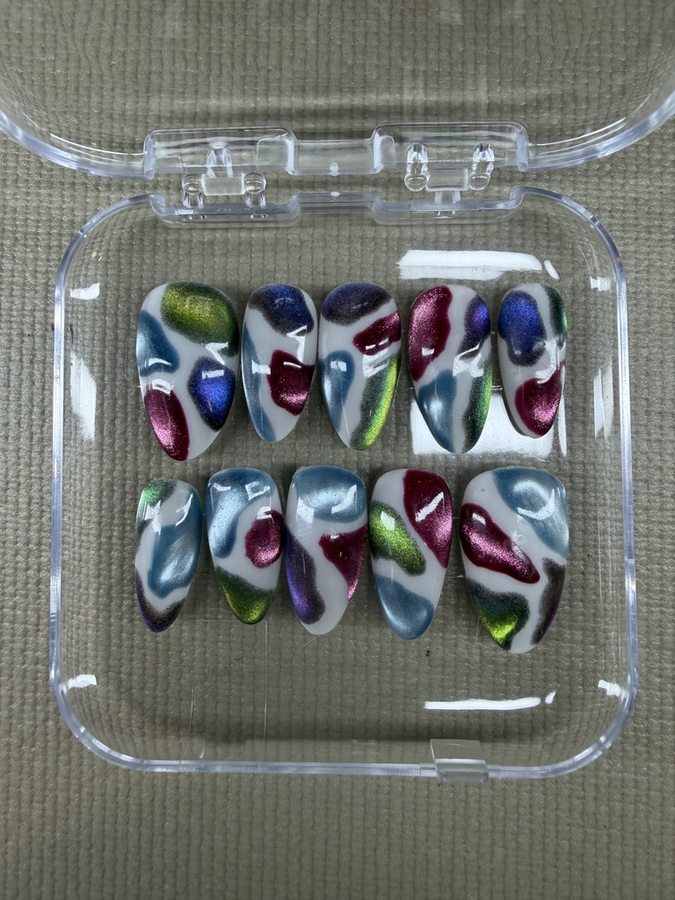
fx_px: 624
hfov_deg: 56.8
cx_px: 338
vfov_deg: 71.6
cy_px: 450
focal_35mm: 24
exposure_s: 1/120
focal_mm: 2.22
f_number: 2.2
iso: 80
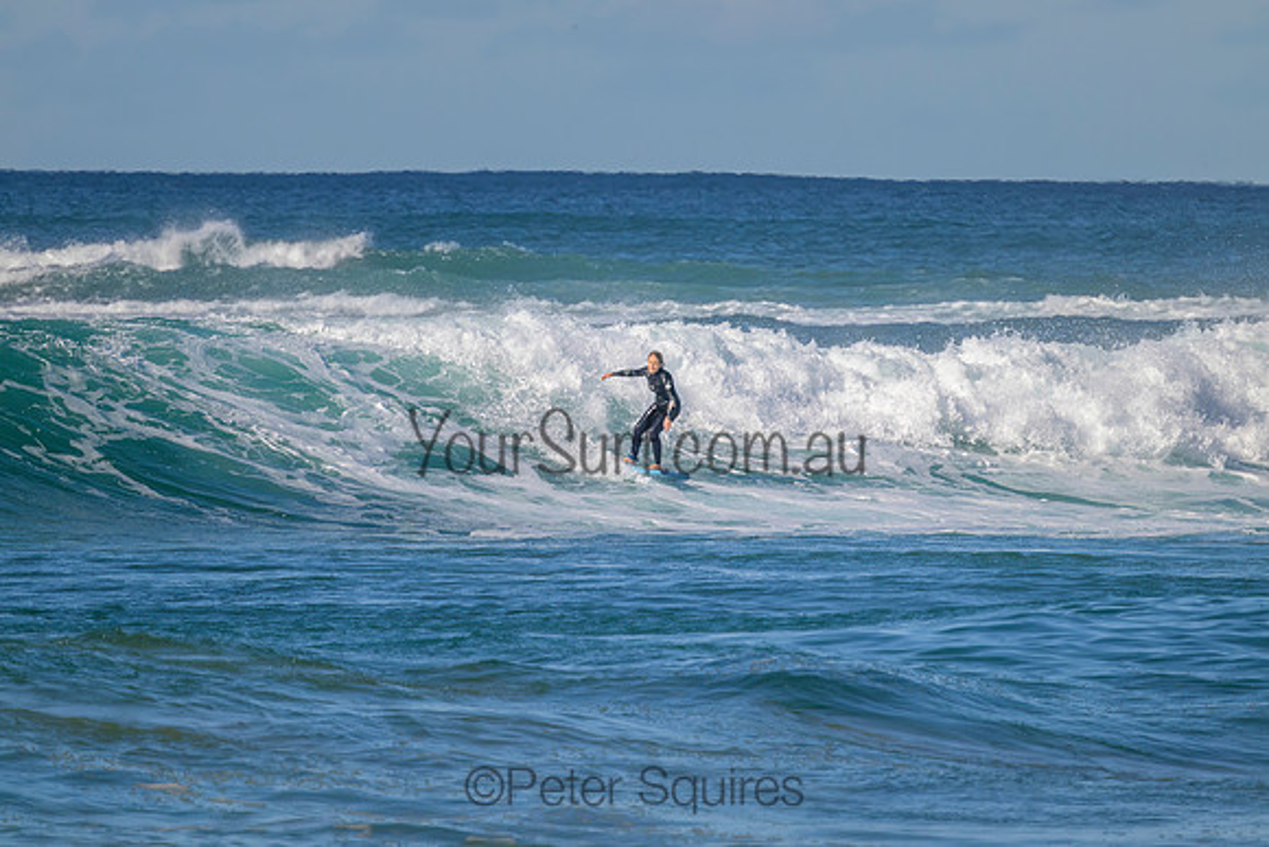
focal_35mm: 833
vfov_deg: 1.7
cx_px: 634
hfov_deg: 2.5
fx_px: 29380
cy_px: 424
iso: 900
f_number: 11
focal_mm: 800
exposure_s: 1/2000
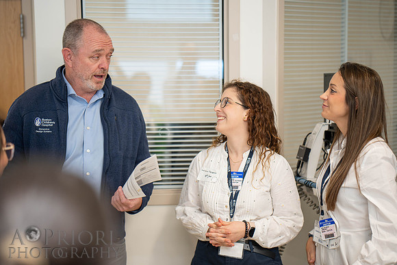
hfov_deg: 23.6
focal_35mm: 86
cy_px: 132
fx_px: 949
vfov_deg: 15.9
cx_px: 198
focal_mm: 85
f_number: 1.8
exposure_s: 1/125
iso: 250
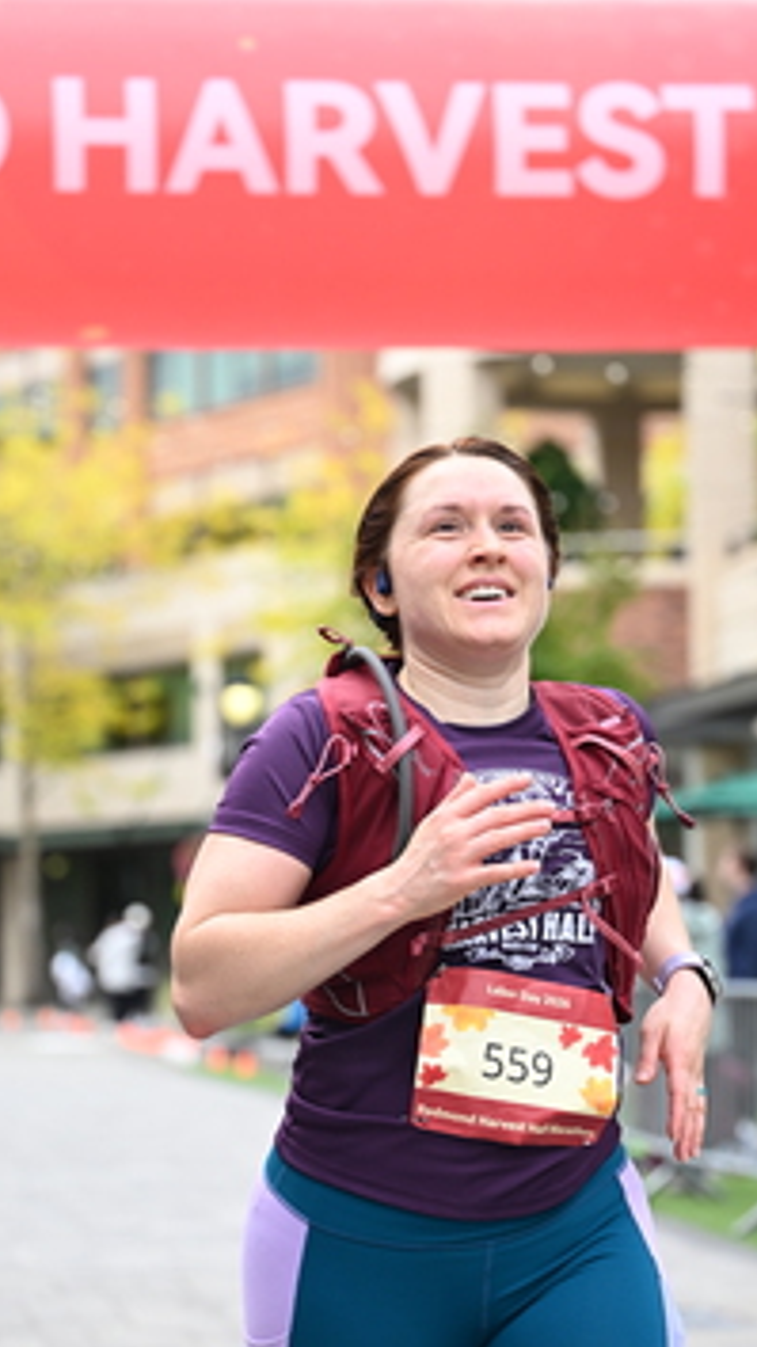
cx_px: 359
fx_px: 4070
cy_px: 818
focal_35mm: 114
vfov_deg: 18.8
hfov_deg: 10.6
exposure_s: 1/2000
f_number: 2.8
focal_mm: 70
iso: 640
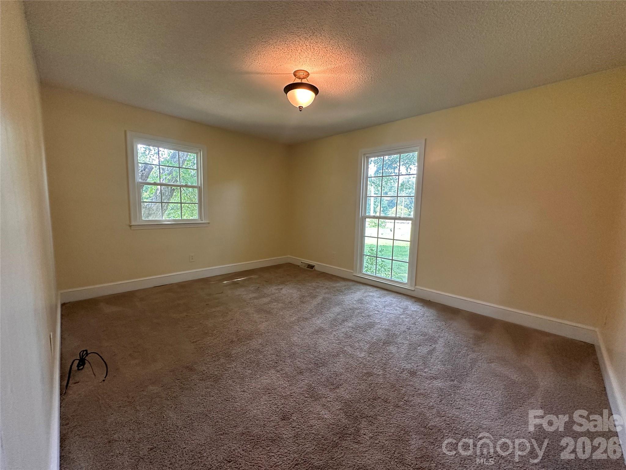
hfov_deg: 102.1
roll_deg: -1.2
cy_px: 235
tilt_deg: -5.7
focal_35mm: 14
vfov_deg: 85.7
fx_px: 253
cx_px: 313
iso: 320
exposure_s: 1/120
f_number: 2.2
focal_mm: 2.22
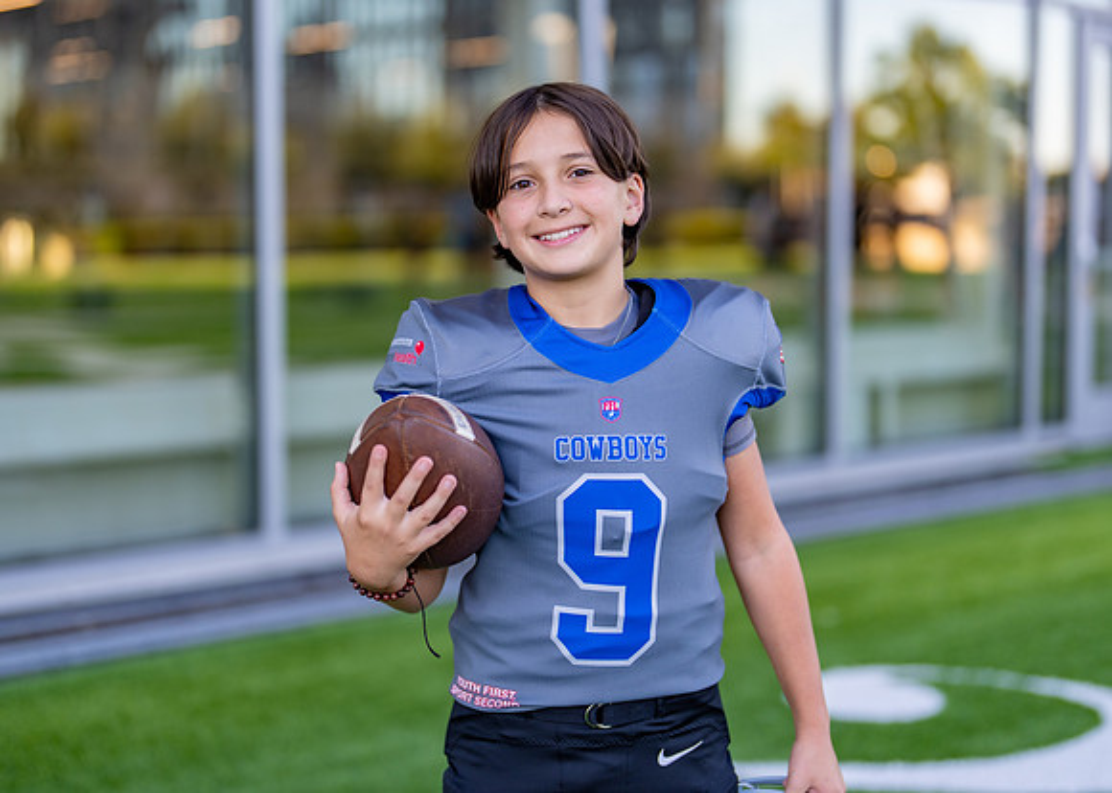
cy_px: 357
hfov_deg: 32.8
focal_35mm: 60
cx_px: 558
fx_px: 1891
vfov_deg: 23.7
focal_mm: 50
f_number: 1.2
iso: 100
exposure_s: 1/640
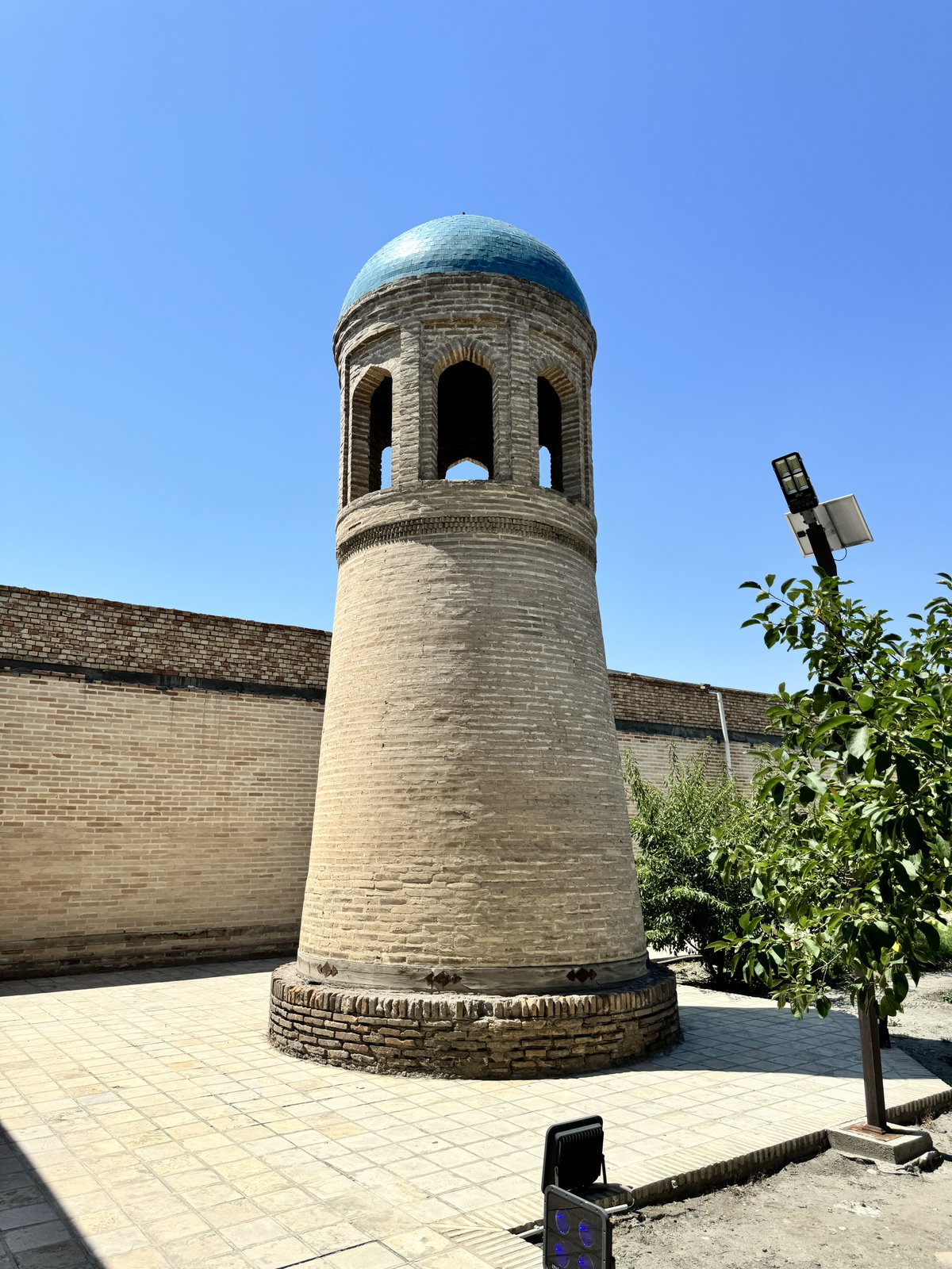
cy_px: 634
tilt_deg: +12.2
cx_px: 476
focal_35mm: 24
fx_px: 880
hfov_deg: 56.8
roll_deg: -0.1
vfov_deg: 71.6
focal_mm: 6.76
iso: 80
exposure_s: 1/7092
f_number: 1.78
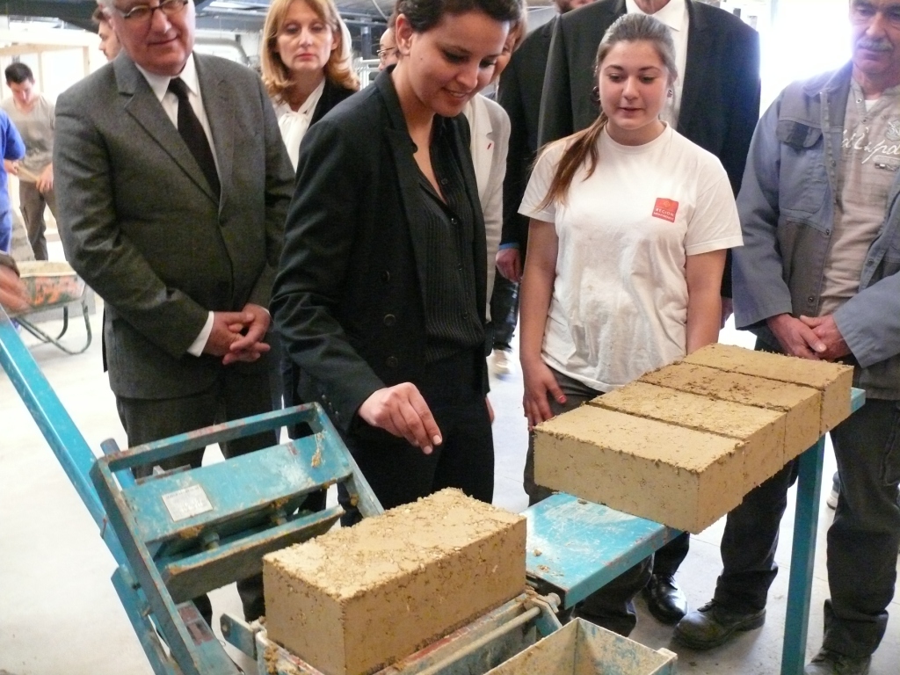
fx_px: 910
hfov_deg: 52.6
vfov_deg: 40.7
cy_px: 338
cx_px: 450
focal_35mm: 35
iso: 800
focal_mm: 7.4
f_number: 2.8
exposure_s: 1/40
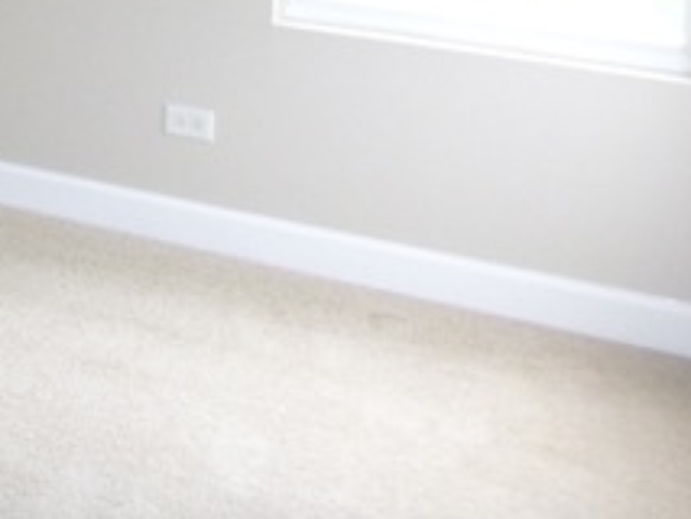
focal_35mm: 75
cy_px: -253
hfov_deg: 22.3
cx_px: -282
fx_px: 1498
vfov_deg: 17.7
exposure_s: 1/60
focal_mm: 4.5
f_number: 3.9
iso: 400
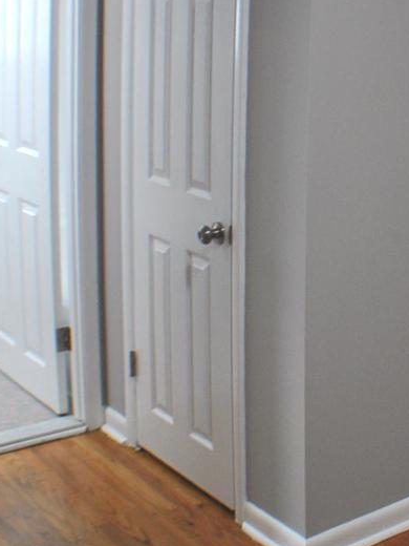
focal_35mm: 80
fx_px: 1260
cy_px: 149
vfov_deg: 24.2
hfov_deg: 17.3
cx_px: 531
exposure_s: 1/30
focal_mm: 20
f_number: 3.8
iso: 280
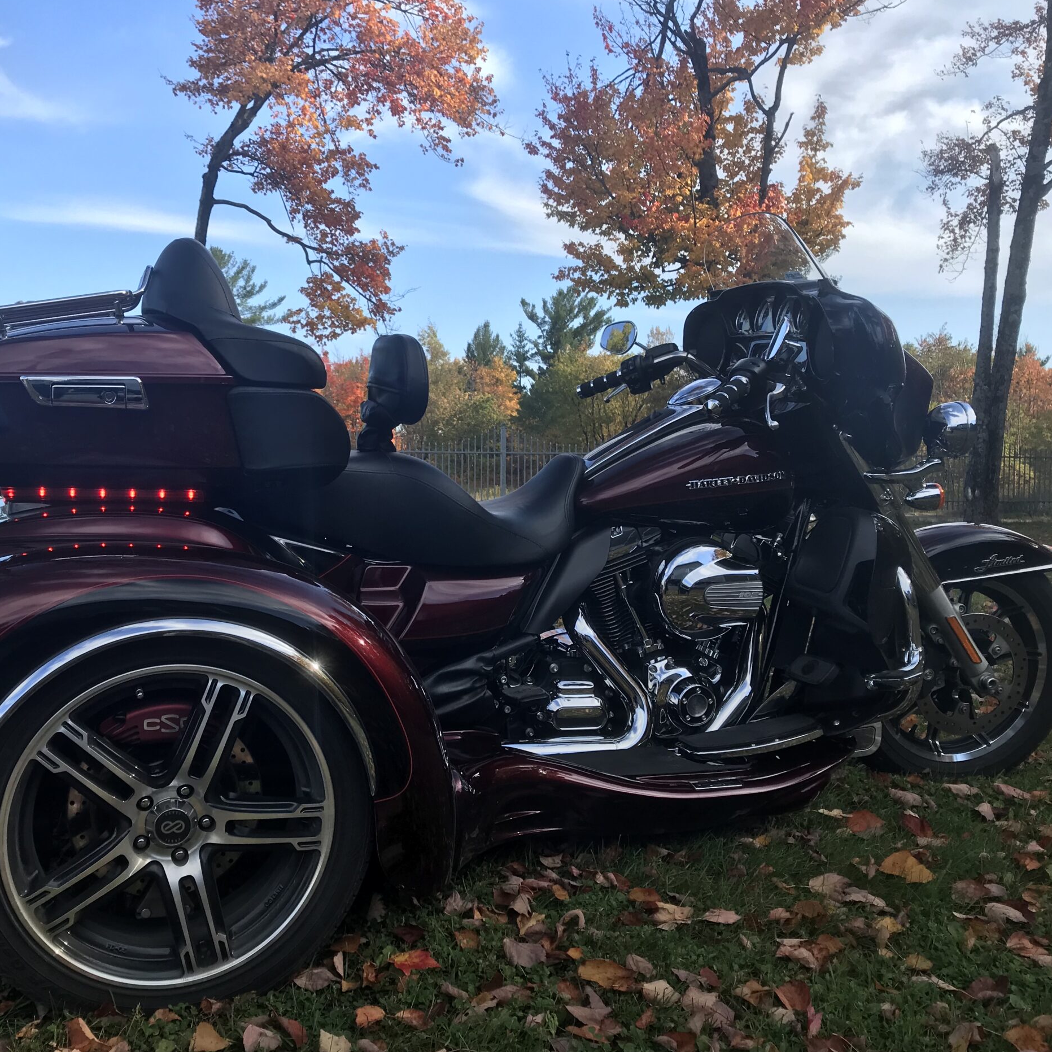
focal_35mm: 34
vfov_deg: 48.4
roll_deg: +1.2
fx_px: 1169
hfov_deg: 48.2
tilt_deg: -0.9
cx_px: 424
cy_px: 534
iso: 20
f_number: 1.8
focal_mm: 3.99
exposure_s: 1/1041
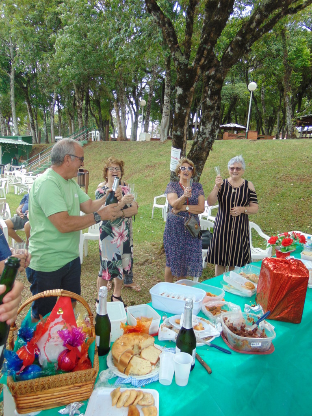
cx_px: 156
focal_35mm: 25
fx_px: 300
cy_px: 208
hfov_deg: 54.9
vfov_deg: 69.4
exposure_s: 1/125
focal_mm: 4.5
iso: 80
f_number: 3
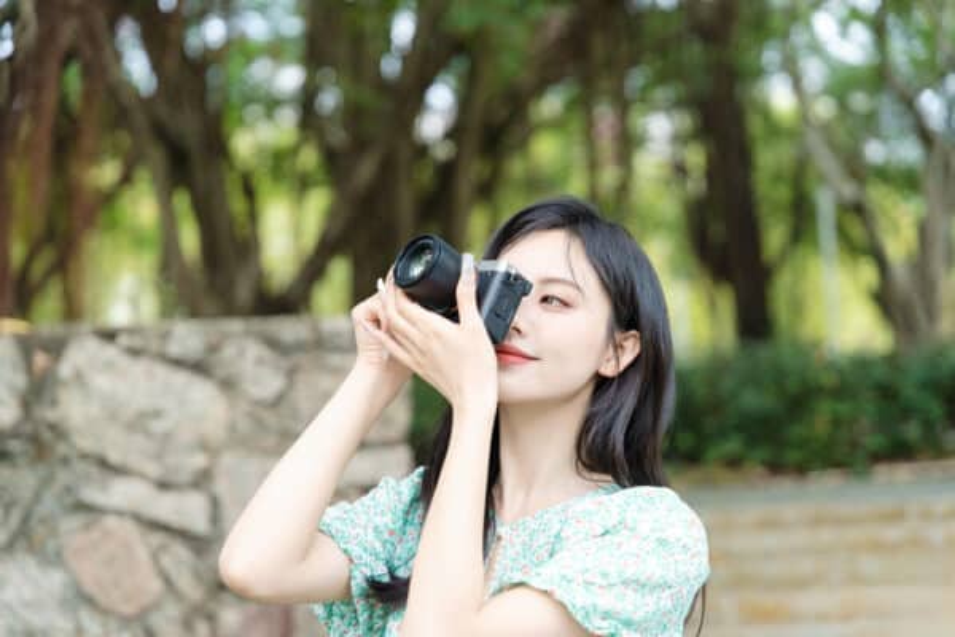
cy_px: 318
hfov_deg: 28.8
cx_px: 478
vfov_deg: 19.5
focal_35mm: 70
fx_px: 1857
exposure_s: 1/1250
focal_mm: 70
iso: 800
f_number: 2.8
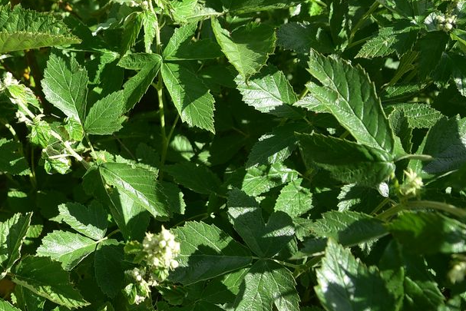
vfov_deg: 12.8
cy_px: 78
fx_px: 1385
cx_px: -18
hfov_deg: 18.5
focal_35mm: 107
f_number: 7.1
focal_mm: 50
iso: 160
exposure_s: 1/320
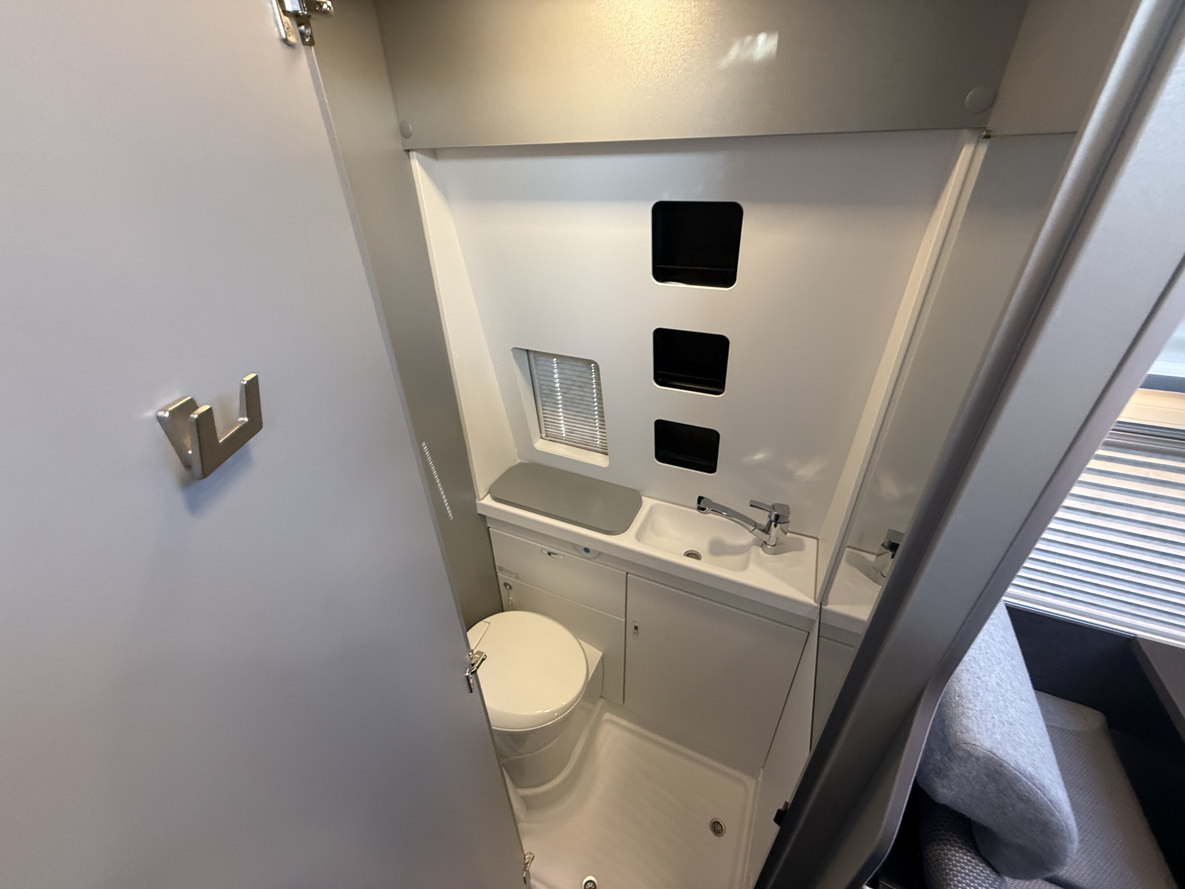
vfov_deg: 85.7
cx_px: 592
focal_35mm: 14
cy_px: 444
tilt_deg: -33.1
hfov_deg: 102.1
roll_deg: +1.9
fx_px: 479
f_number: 2.2
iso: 320
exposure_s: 1/72
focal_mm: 2.22
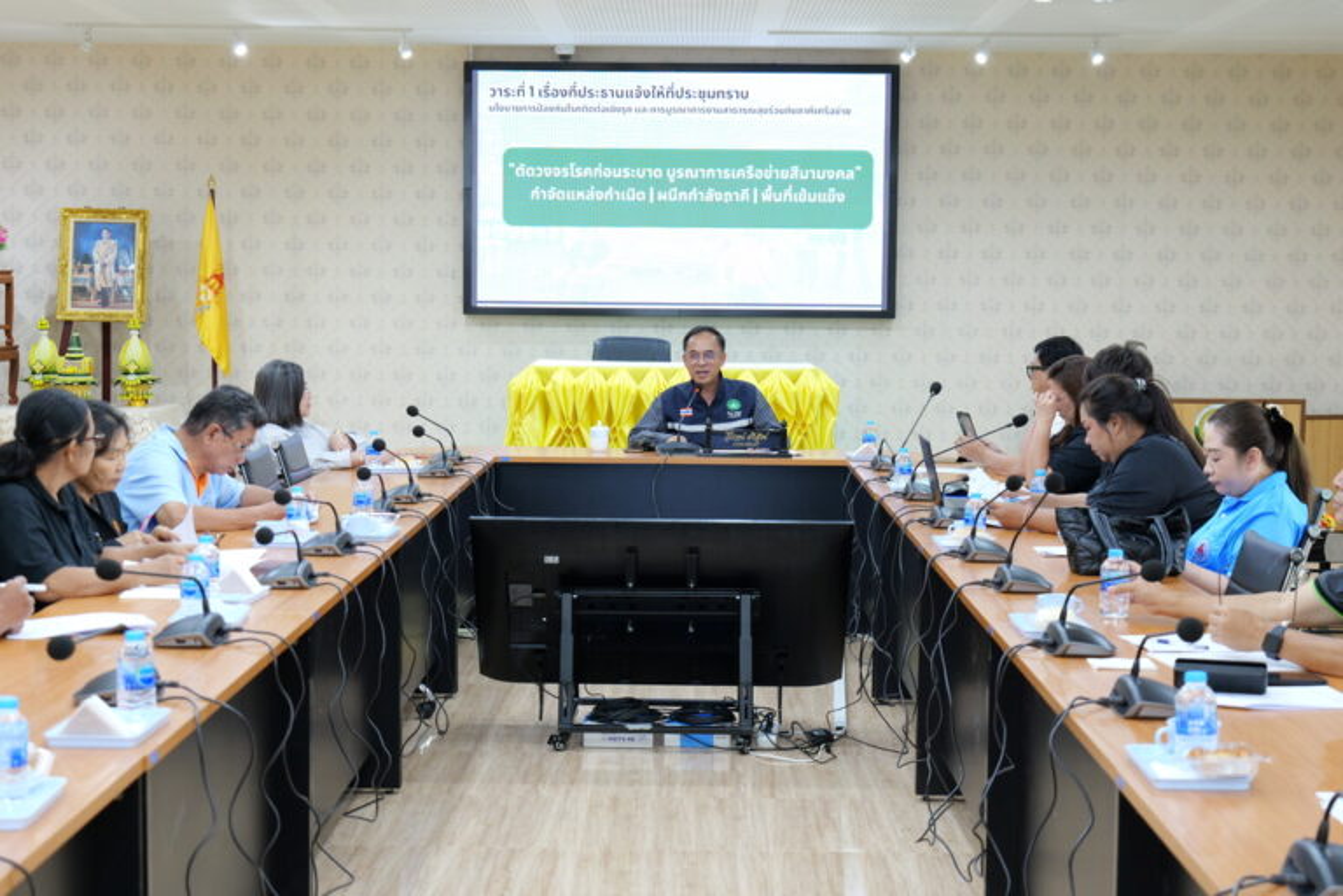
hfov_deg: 33.4
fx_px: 2238
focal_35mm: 60
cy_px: 448
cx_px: 672
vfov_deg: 22.6
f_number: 5.6
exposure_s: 1/60
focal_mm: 60
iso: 3200
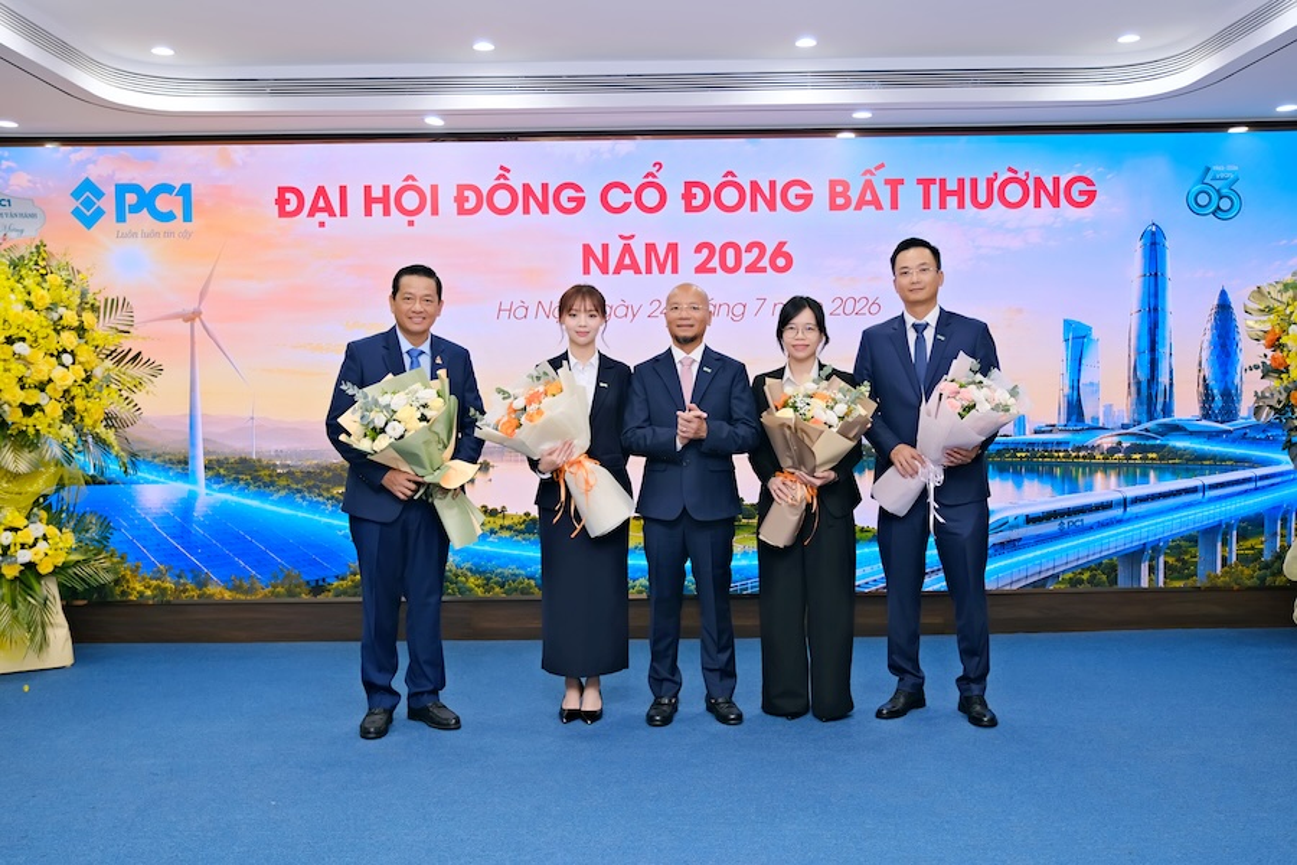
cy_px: 432
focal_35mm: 33
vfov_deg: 40.0
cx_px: 648
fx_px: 1189
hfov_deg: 57.2
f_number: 2.8
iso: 640
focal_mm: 22
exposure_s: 1/160
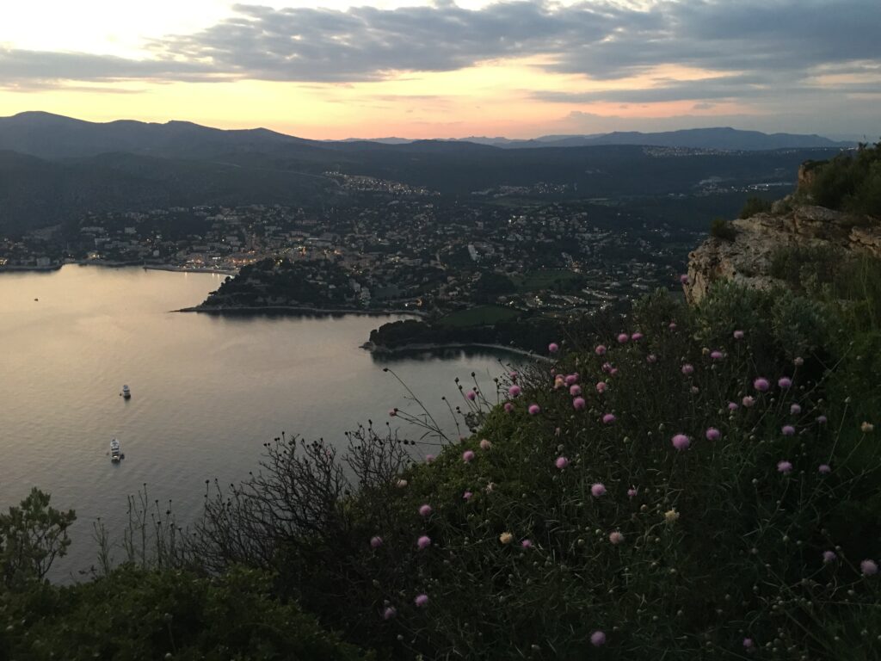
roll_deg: -0.8
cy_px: 330
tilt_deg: -12.8
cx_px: 440
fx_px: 738
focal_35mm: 29
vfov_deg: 48.2
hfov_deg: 61.7
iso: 100
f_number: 2.2
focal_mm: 4.15
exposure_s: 1/8
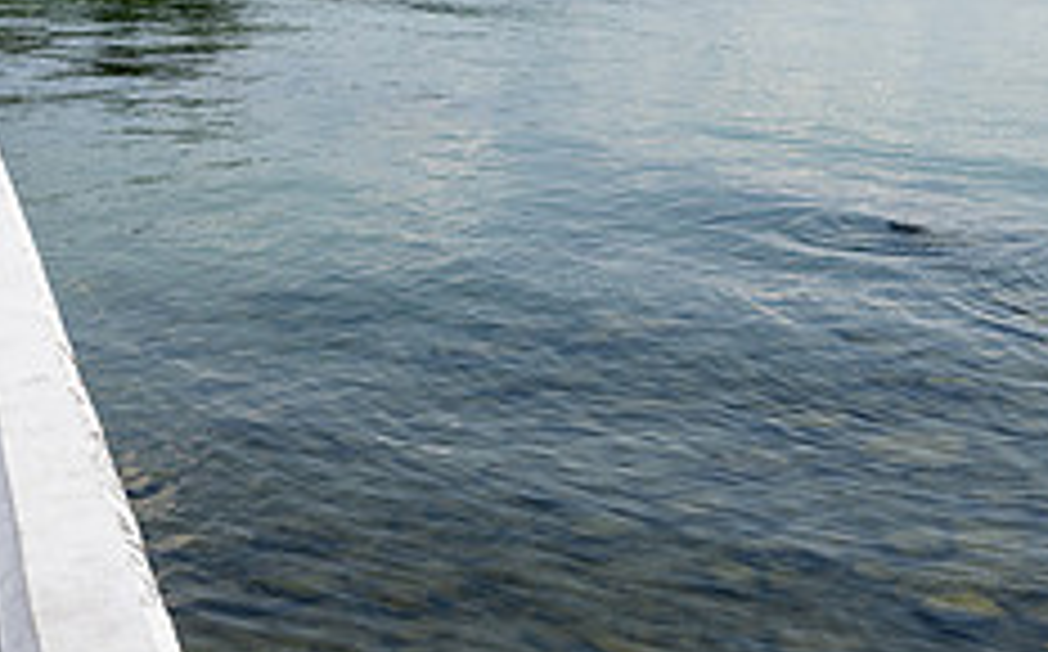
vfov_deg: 17.8
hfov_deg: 28.6
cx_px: 461
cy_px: 67
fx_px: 2054
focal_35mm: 72
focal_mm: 24
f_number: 5.6
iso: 80
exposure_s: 1/500
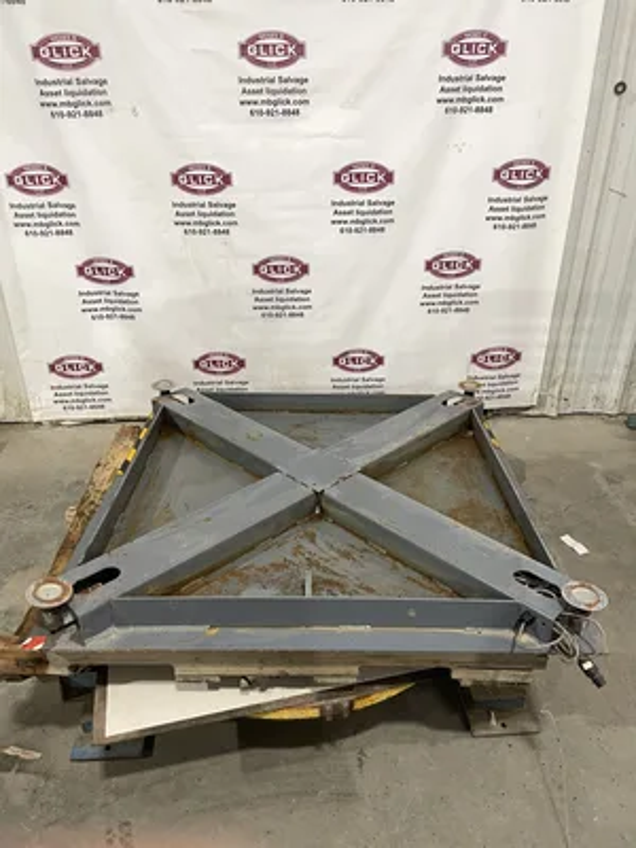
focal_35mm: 26
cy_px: 424
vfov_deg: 67.3
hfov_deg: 53.1
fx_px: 637
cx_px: 318
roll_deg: -0.5
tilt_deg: -29.0
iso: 125
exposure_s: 1/60
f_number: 1.6
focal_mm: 4.2
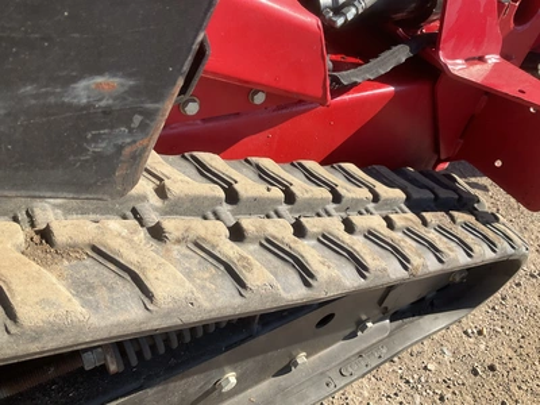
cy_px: 202
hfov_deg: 61.7
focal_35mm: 29
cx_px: 270
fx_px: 452
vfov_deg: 48.2
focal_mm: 3
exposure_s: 1/606
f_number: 1.8
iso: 25
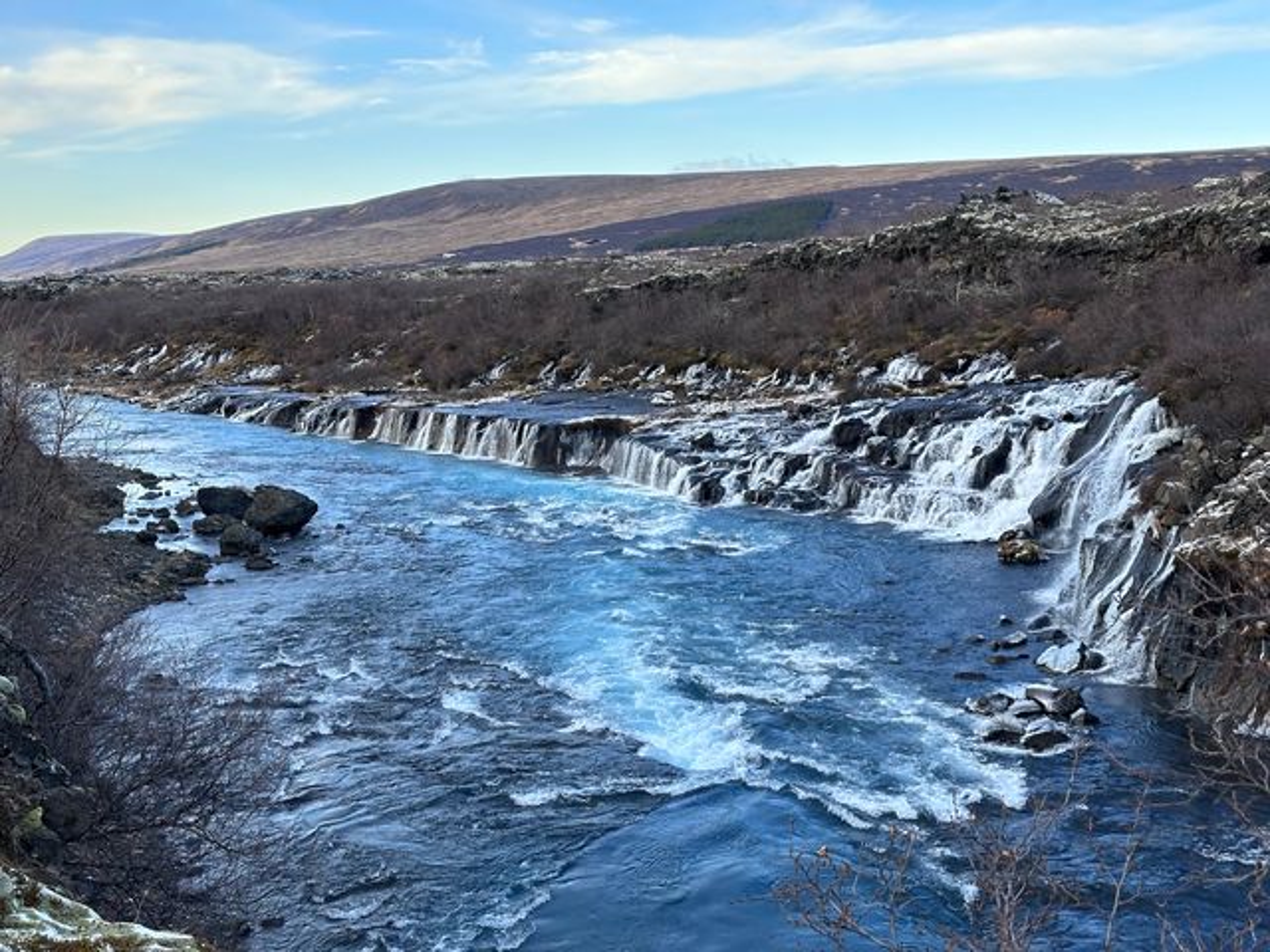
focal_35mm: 48
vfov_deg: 30.3
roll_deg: +1.9
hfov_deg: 39.7
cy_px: 476
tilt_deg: -7.3
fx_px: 1761
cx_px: 635
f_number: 1.78
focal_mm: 6.86
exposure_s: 1/503
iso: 64
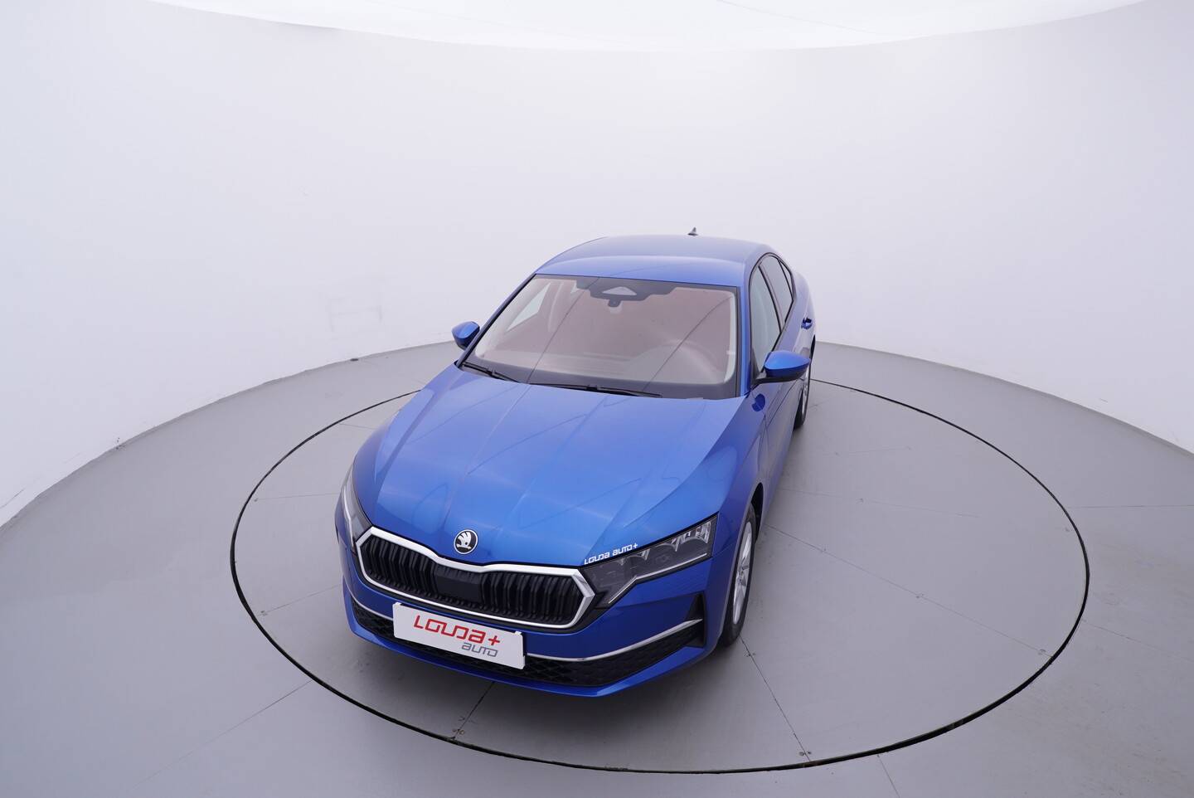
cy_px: 399
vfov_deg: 56.2
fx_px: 747
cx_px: 597
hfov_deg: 77.3
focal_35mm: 22
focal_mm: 15
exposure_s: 1/80
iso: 200
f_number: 5
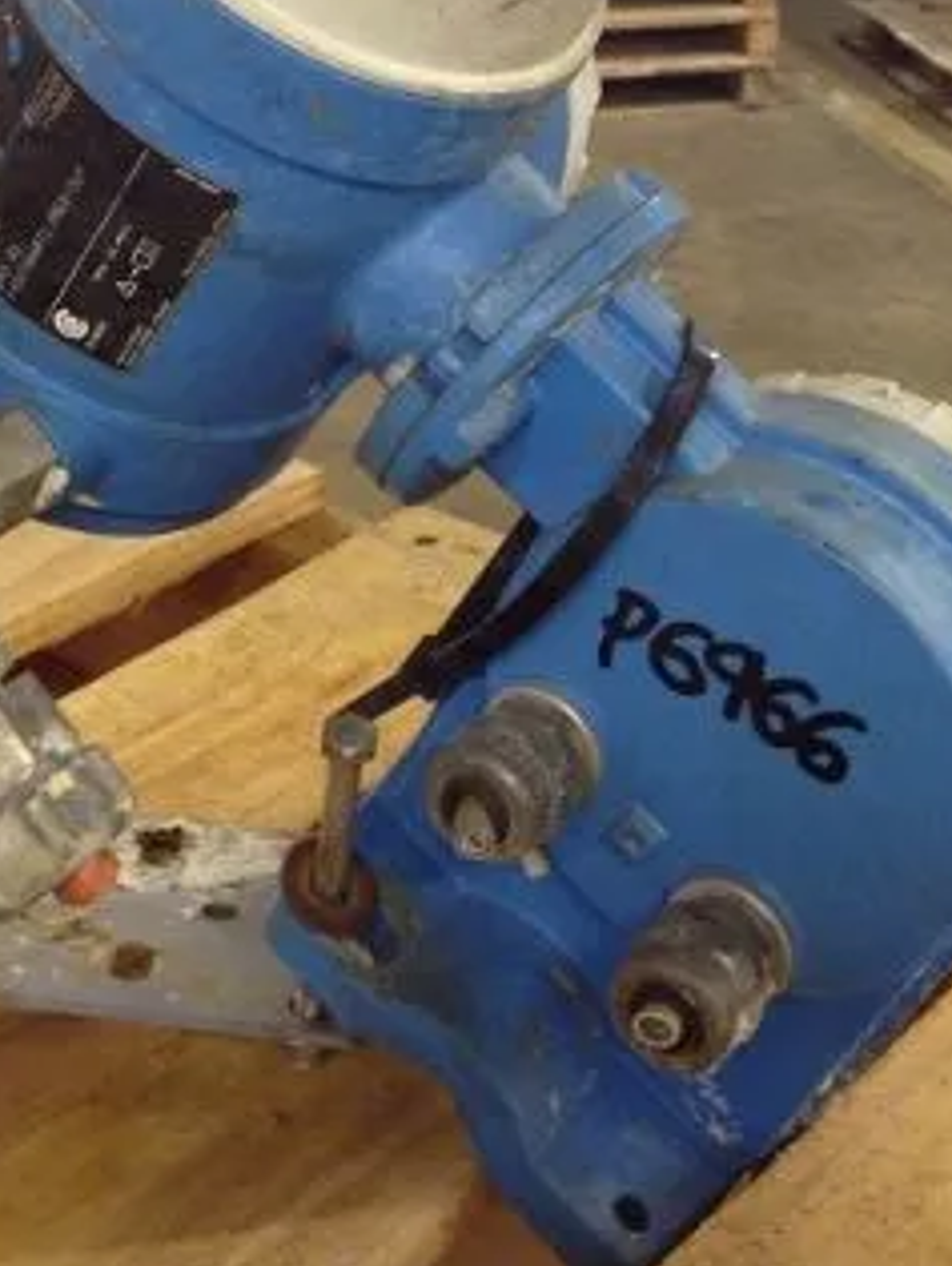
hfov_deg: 20.8
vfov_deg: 27.0
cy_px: 313
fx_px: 2598
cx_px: 438
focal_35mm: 71
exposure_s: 1/20
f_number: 2.4
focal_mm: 4.28
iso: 160
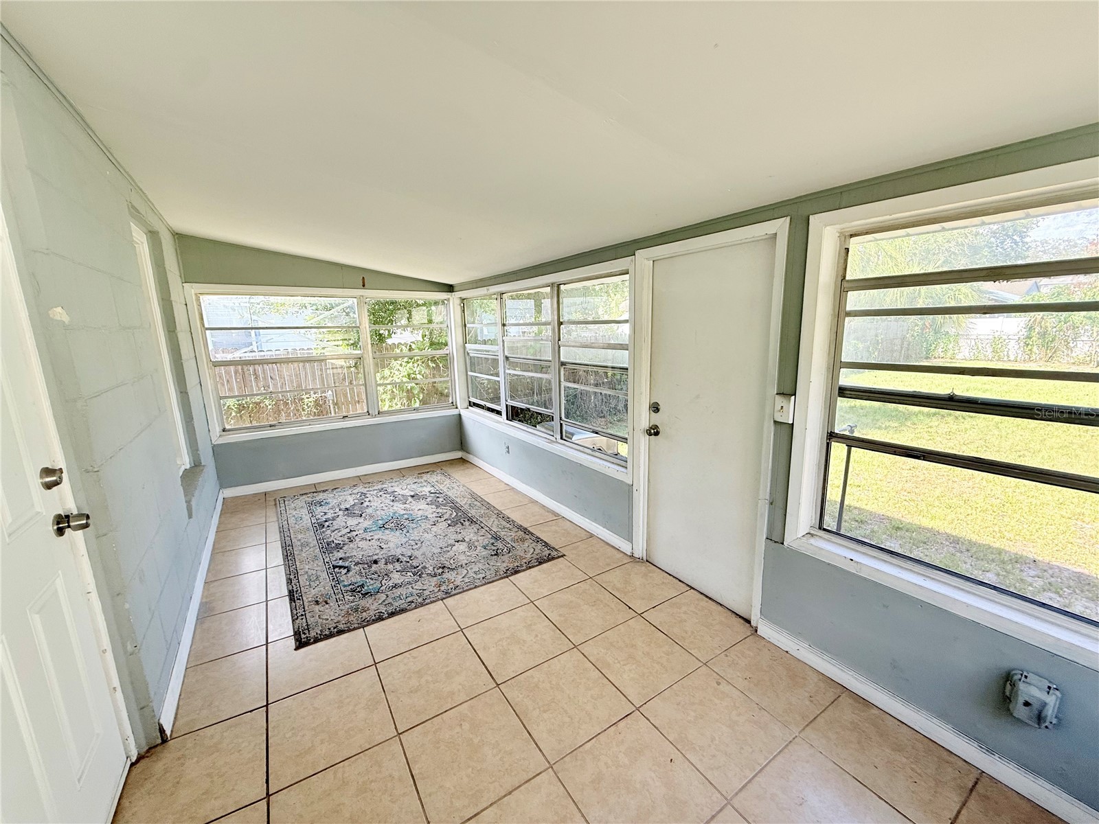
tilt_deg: -10.6
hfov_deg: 102.1
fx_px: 444
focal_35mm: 14
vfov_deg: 85.7
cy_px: 412
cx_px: 550
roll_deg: +1.0
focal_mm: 2.22
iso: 64
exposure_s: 1/139
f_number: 2.2
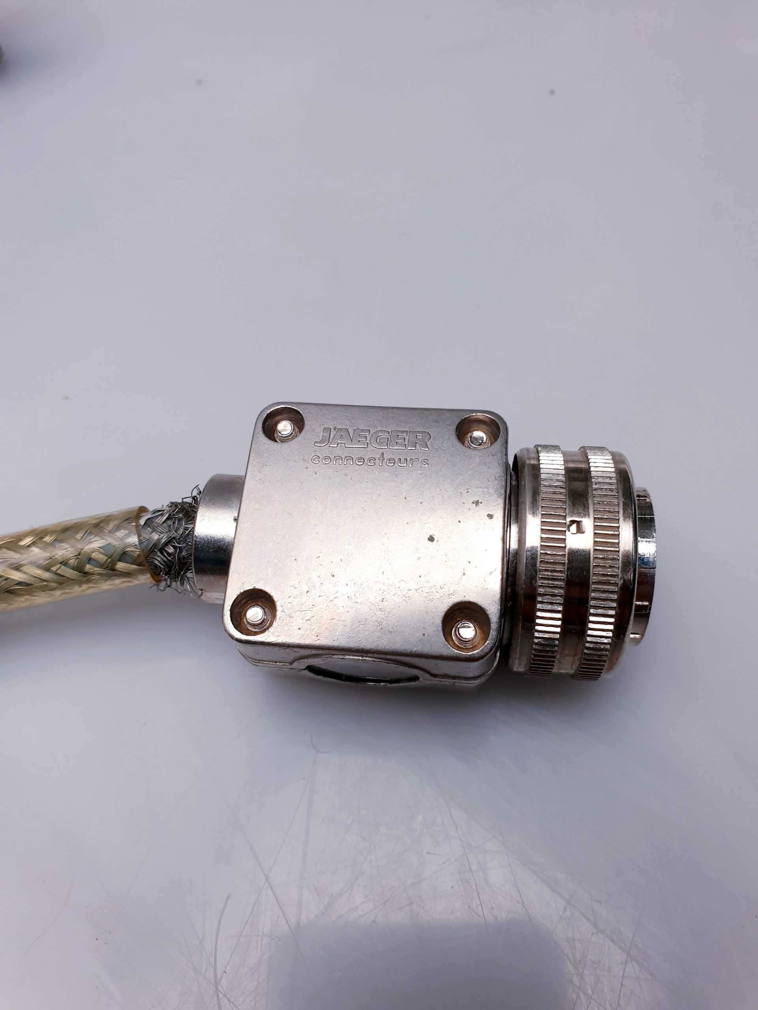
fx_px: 759
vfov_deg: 67.3
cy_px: 505
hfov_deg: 53.1
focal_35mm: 26
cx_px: 379
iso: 64
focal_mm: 4.3
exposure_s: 1/100
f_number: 2.4
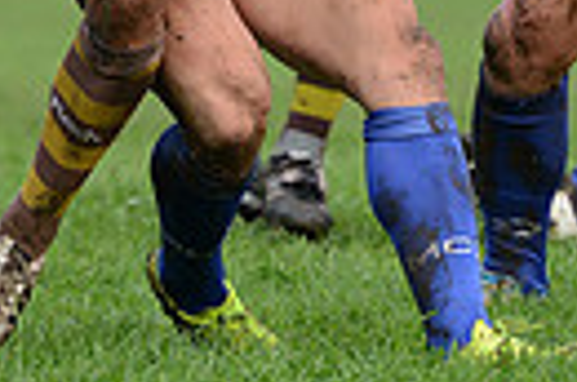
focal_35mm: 1254
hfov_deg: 1.6
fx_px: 20050
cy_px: -273
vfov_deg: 1.1
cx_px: 67
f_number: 4
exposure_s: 1/800
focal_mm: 280
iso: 500
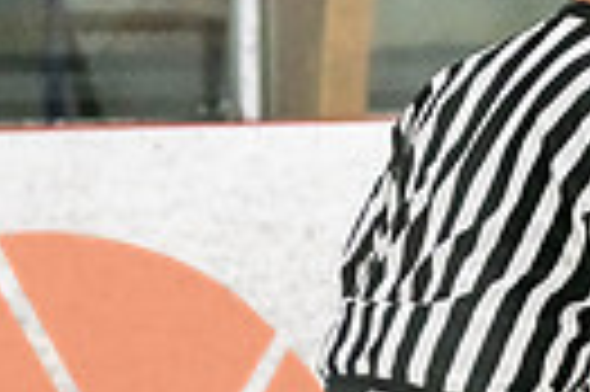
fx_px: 7186
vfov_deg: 3.1
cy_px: 552
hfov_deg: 4.7
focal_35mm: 439
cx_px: 1004
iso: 2000
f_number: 2.8
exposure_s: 1/640
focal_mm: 98
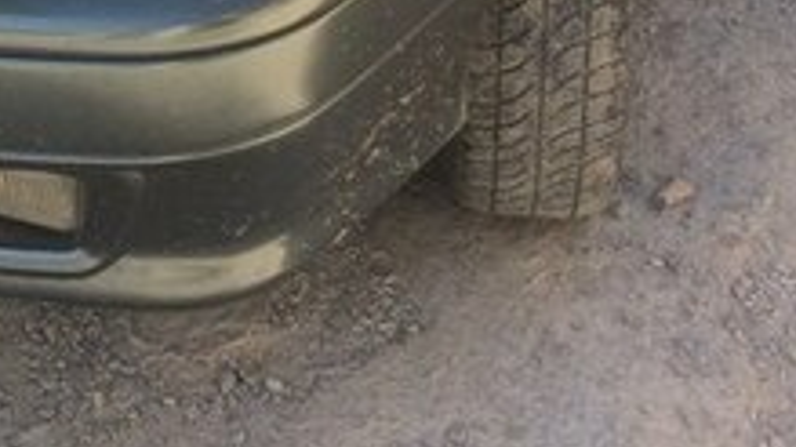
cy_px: -372
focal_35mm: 95
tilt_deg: -18.4
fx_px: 2004
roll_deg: +0.8
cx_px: 200
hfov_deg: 22.3
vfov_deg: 11.7
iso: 32
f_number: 2.2
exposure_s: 1/494
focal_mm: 4.15
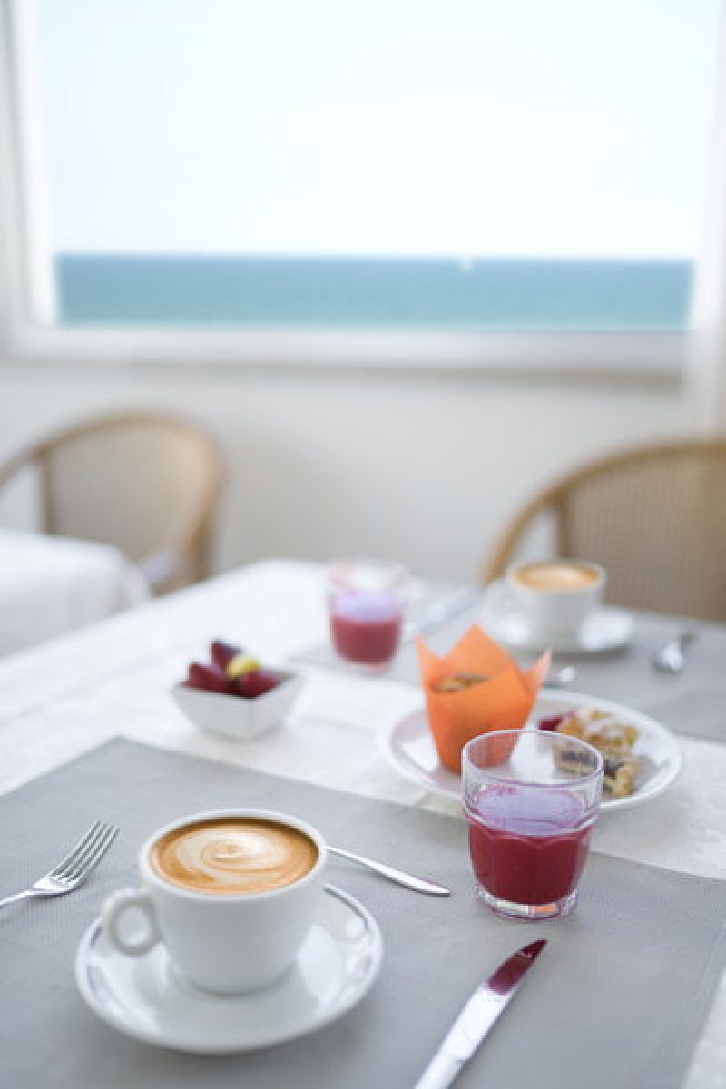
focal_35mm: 35
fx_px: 1059
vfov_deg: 54.4
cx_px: 363
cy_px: 544
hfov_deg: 37.9
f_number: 1.4
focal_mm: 35
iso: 50
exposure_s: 1/250
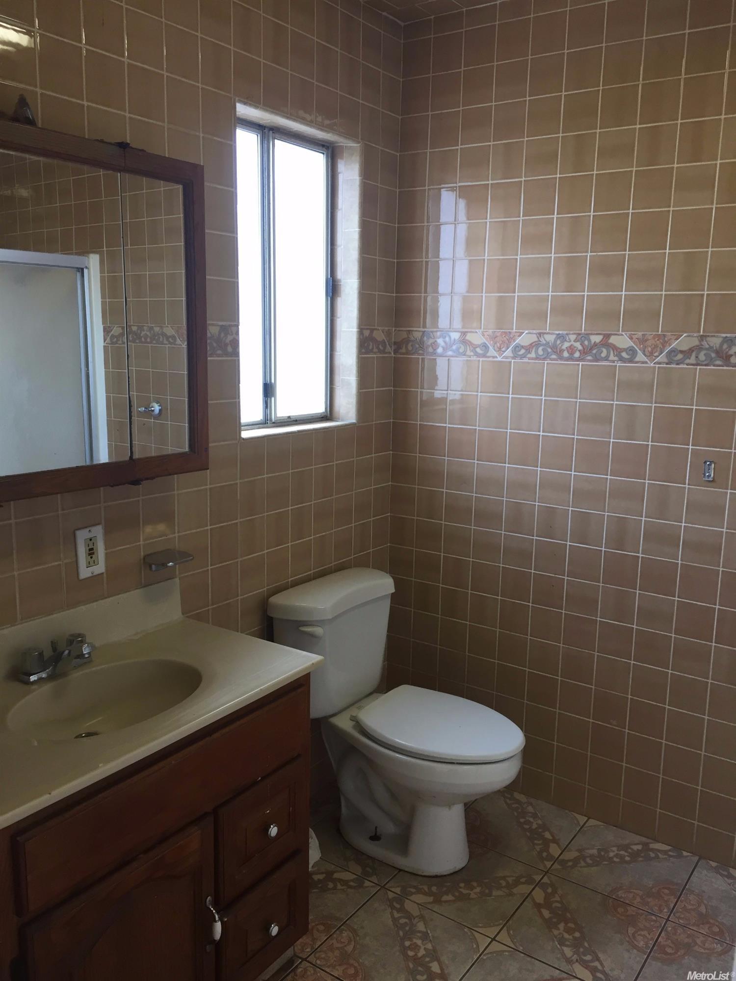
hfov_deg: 48.2
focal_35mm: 29
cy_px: 490
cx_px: 368
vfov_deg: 61.7
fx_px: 822
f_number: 2.2
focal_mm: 4.15
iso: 64
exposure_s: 1/30
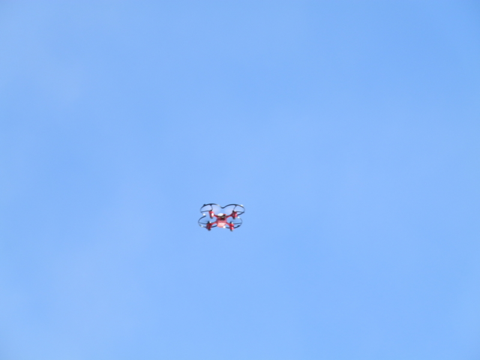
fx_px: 2912
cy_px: 180
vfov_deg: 7.1
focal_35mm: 210
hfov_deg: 9.4
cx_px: 240
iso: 80
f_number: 4.6
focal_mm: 37.58
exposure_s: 1/400
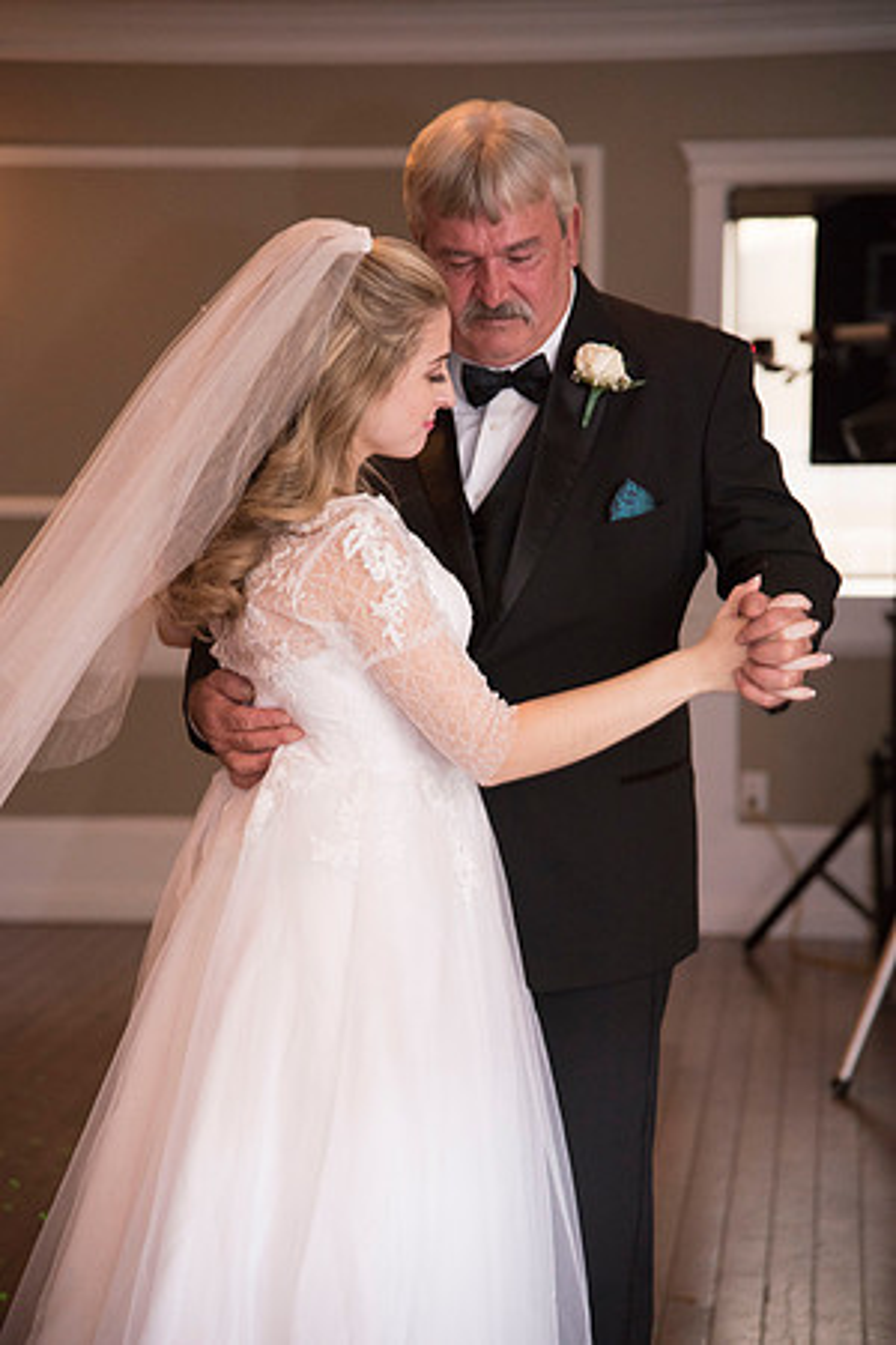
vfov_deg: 21.5
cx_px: 448
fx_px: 3546
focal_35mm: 95
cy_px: 672
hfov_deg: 14.4
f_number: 4
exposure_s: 1/125
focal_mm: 95
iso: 2000
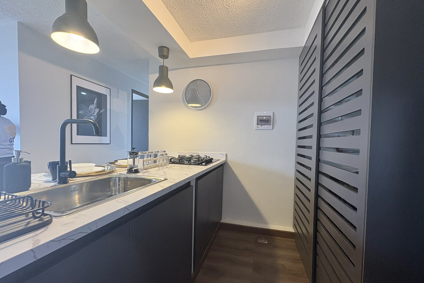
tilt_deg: -2.1
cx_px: 218
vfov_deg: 77.3
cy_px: 149
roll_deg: -0.6
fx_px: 177
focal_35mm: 15
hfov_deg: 100.4
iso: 160
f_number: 2.2
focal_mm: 2.22
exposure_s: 1/120
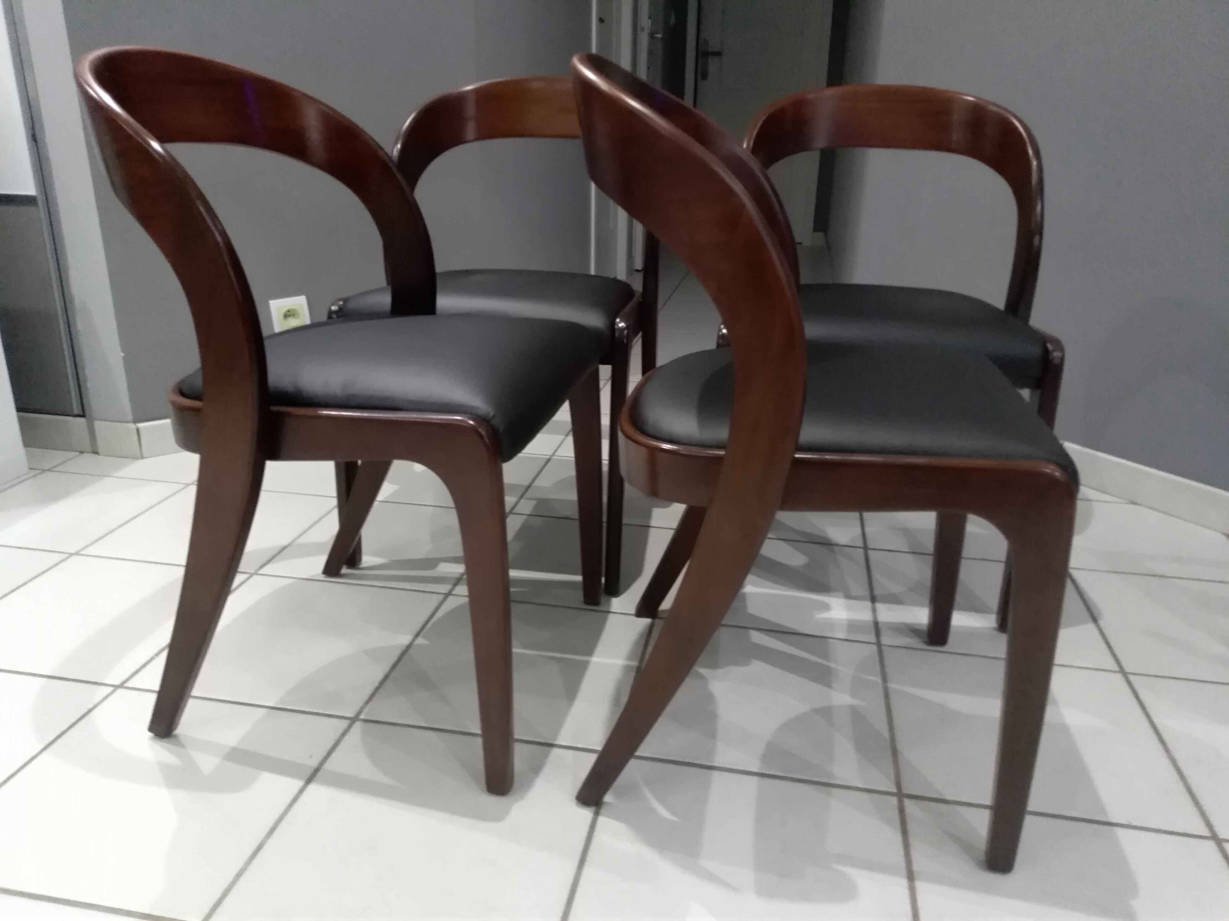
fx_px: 923
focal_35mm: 26
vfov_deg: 53.1
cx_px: 614
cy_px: 460
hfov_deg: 67.3
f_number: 2
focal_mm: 3.54
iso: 849
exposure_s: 1/20
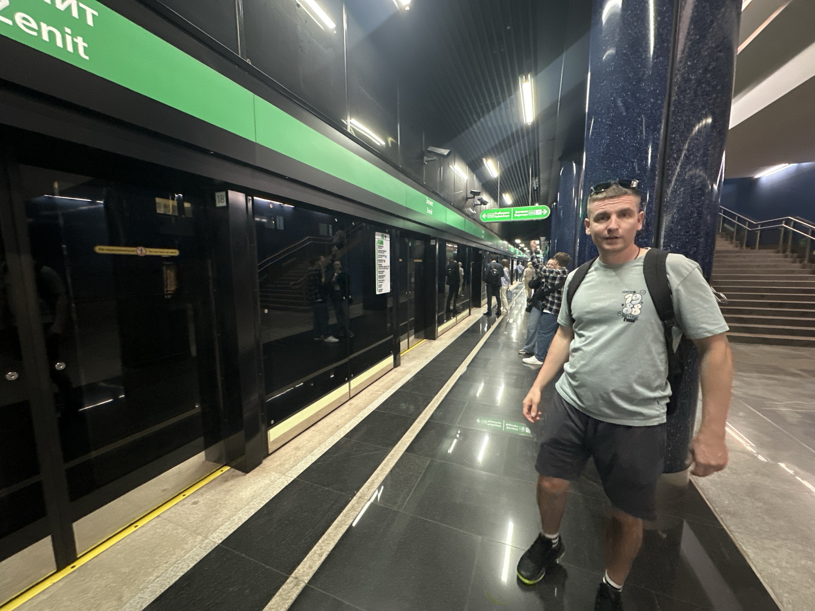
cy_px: 306
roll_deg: +0.0
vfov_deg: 85.7
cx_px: 408
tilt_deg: -7.1
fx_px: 330
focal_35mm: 14
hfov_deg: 102.1
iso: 1000
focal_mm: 2.22
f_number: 2.2
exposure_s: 1/60
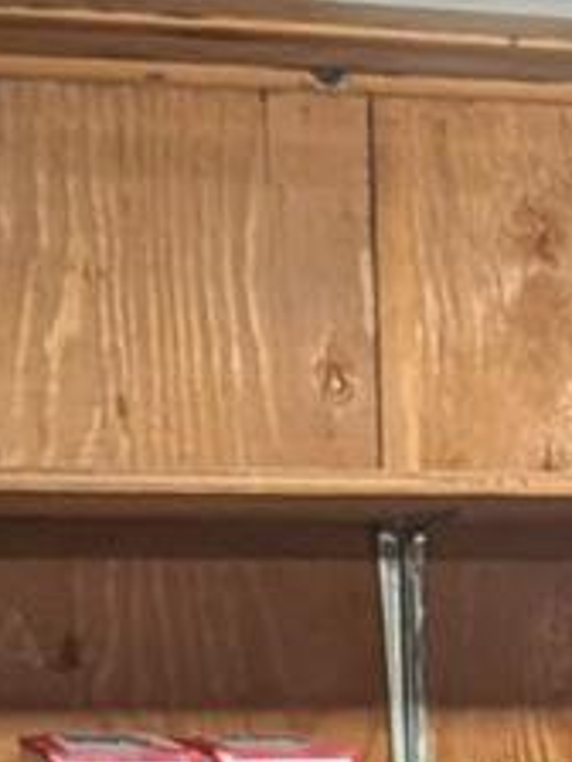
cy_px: 1783
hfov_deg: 9.0
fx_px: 3547
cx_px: 863
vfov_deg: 10.6
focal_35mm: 161
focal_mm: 4.53
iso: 27
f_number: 1.7
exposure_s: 1/205
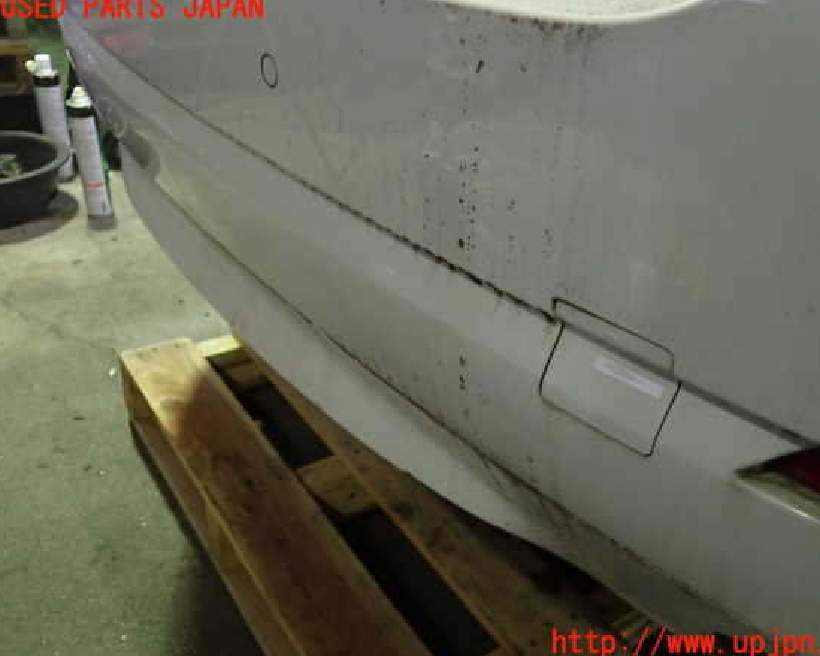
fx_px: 776
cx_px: 441
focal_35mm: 32
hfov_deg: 55.6
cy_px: 326
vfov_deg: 45.8
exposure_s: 1/30
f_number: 2.3
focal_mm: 5.4
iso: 500
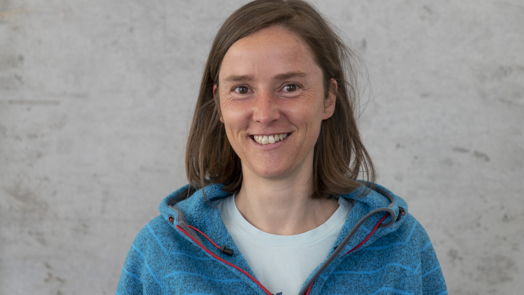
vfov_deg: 16.3
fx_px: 1028
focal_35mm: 74
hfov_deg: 28.6
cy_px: 151
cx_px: 262
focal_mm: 70
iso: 500
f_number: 5
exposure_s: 1/100
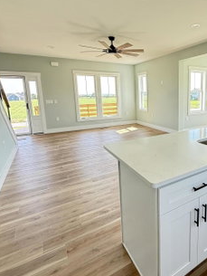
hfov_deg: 57.4
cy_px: 124
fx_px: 175
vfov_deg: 76.1
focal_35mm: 22
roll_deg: +0.7
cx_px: 160
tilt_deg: -8.2
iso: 160
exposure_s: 1/99
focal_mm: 2.22
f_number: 2.2
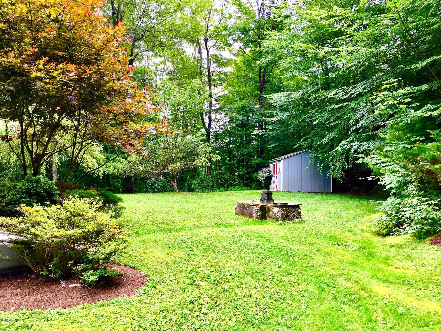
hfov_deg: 61.7
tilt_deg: +2.6
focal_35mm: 29
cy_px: 166
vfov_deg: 48.2
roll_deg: +0.1
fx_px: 369
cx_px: 220
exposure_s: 1/120
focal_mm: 4.15
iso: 25
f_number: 2.2
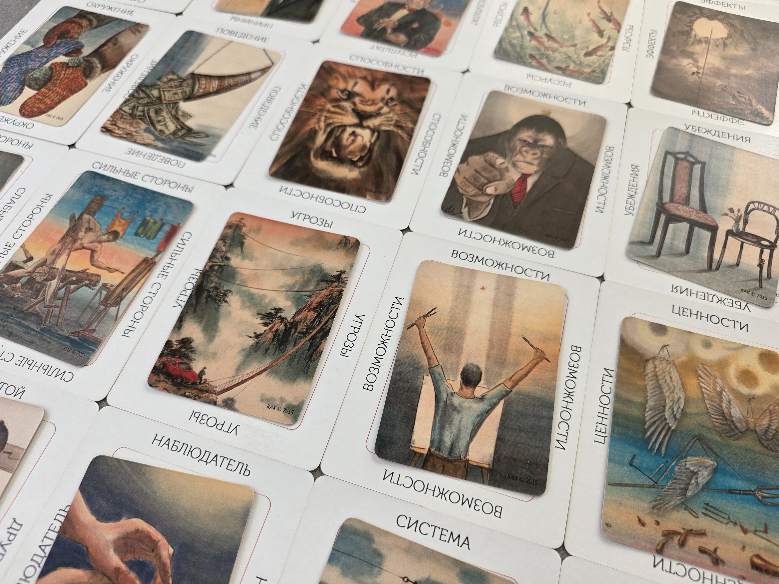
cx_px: 390
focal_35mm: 23
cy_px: 292
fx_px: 518
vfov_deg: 58.9
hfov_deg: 73.9
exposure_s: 1/180
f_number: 1.7
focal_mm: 6.3
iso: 32
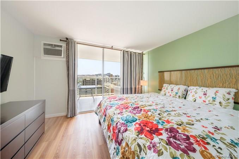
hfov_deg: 112.6
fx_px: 80
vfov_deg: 90.0
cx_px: 120
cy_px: 80
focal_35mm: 12
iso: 100
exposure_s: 1/160
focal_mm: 12
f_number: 14
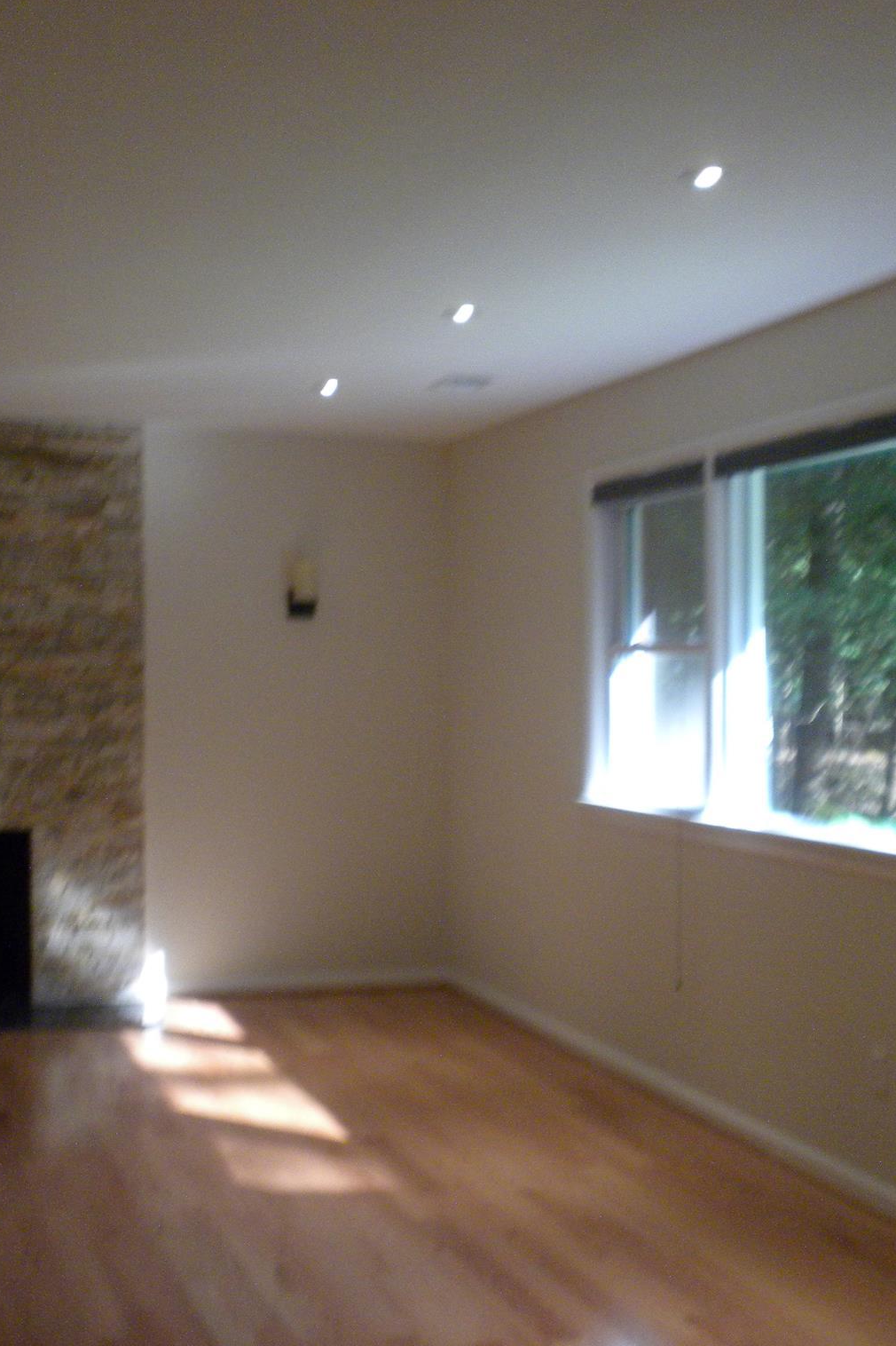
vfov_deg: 38.2
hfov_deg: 26.0
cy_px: 678
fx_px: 1942
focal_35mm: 52
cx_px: 443
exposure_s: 1/64.6
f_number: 3.5
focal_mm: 6.6
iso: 357
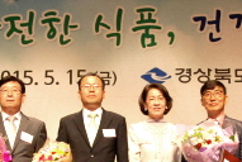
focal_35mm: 102
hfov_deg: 20.0
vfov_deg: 13.3
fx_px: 687
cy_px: 149
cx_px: 143
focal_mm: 26
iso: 1000
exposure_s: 1/125
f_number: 5
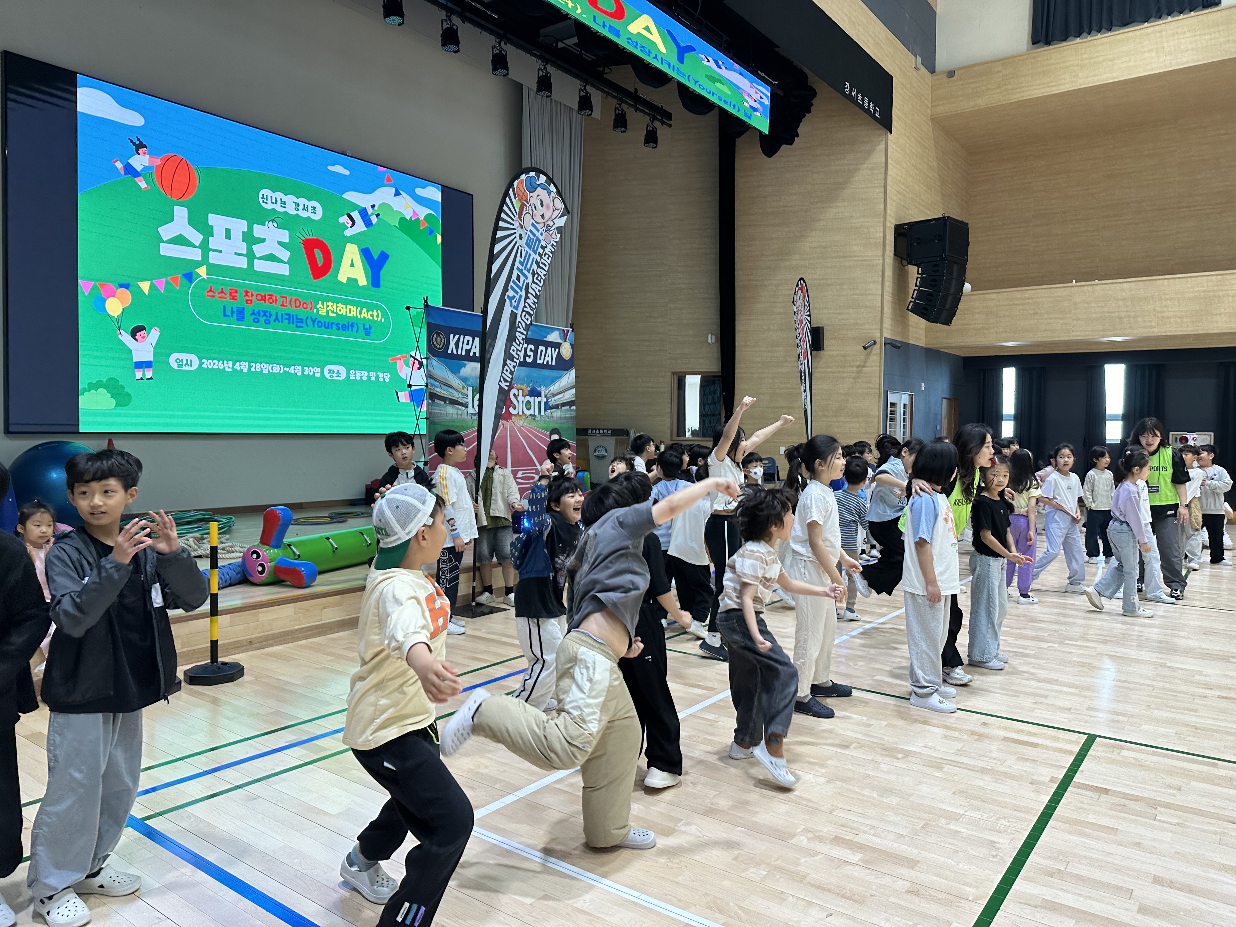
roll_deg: -1.1
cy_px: 464
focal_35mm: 24
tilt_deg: -0.4
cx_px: 618
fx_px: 857
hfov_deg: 71.6
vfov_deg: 56.8
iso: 100
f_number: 1.78
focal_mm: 6.86
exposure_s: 1/121
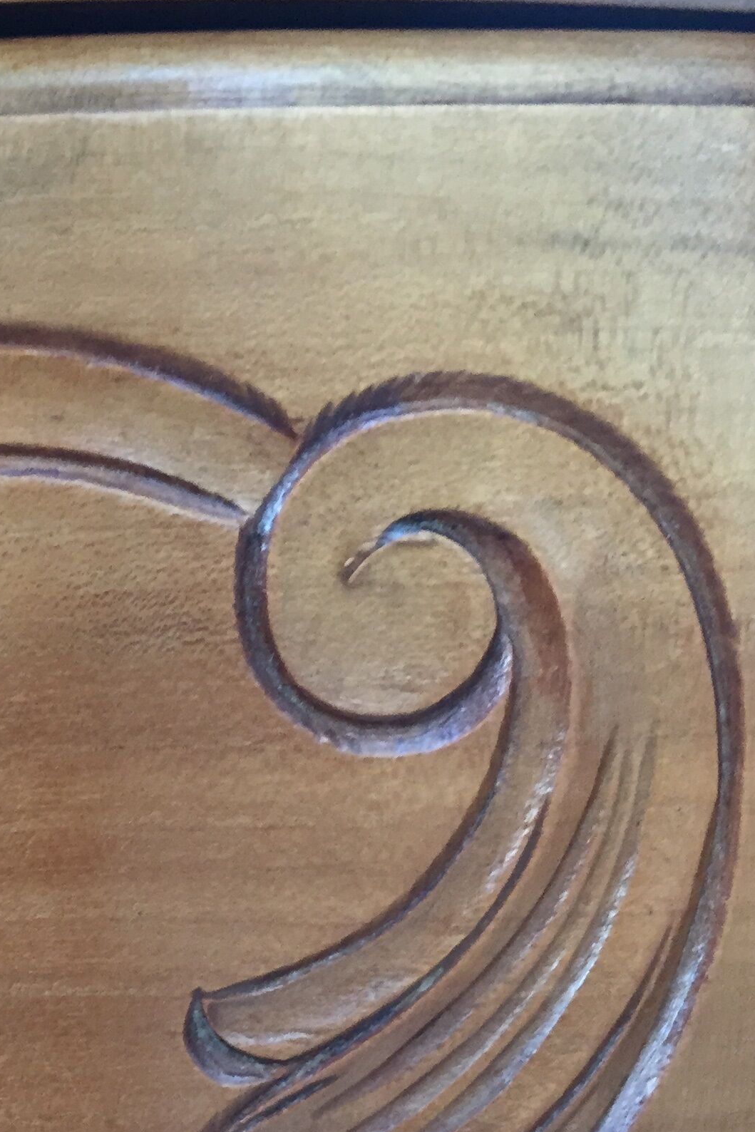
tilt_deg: -15.8
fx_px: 1950
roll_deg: -1.4
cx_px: -105
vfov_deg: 31.1
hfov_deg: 20.7
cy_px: 979
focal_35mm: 62
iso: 125
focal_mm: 4.15
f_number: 2.2
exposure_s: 1/30
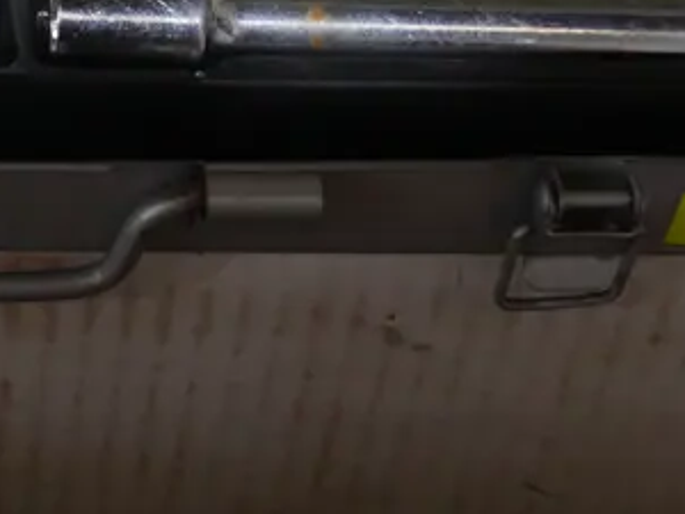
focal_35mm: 116
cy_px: -106
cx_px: -148
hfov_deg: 16.3
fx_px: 2295
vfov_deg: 12.5
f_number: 4
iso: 640
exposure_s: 1/60
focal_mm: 17
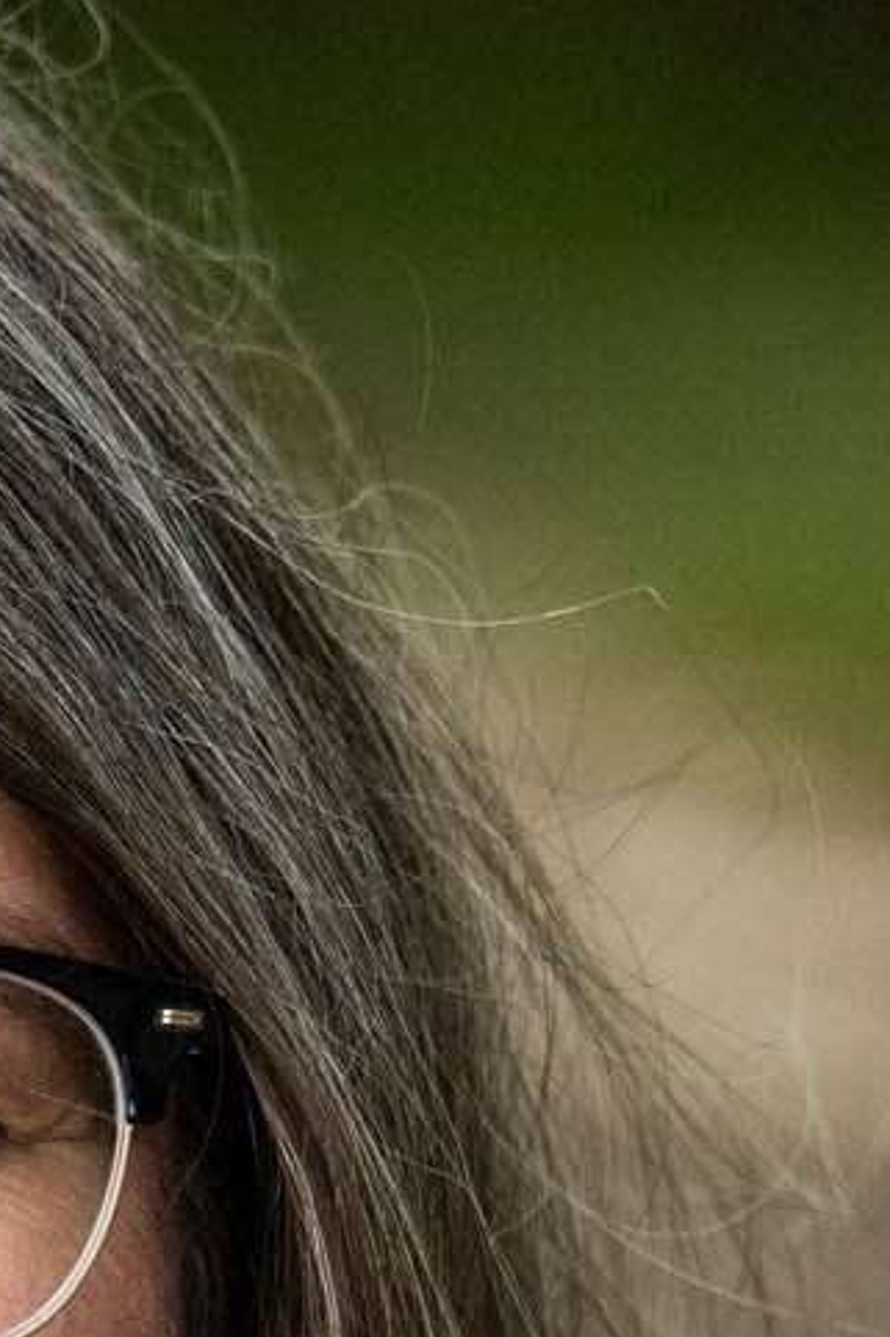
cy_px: 2863
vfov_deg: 2.7
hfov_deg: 1.8
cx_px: -679
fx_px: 27719
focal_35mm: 747
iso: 500
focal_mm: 120
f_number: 2.8
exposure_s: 1/640
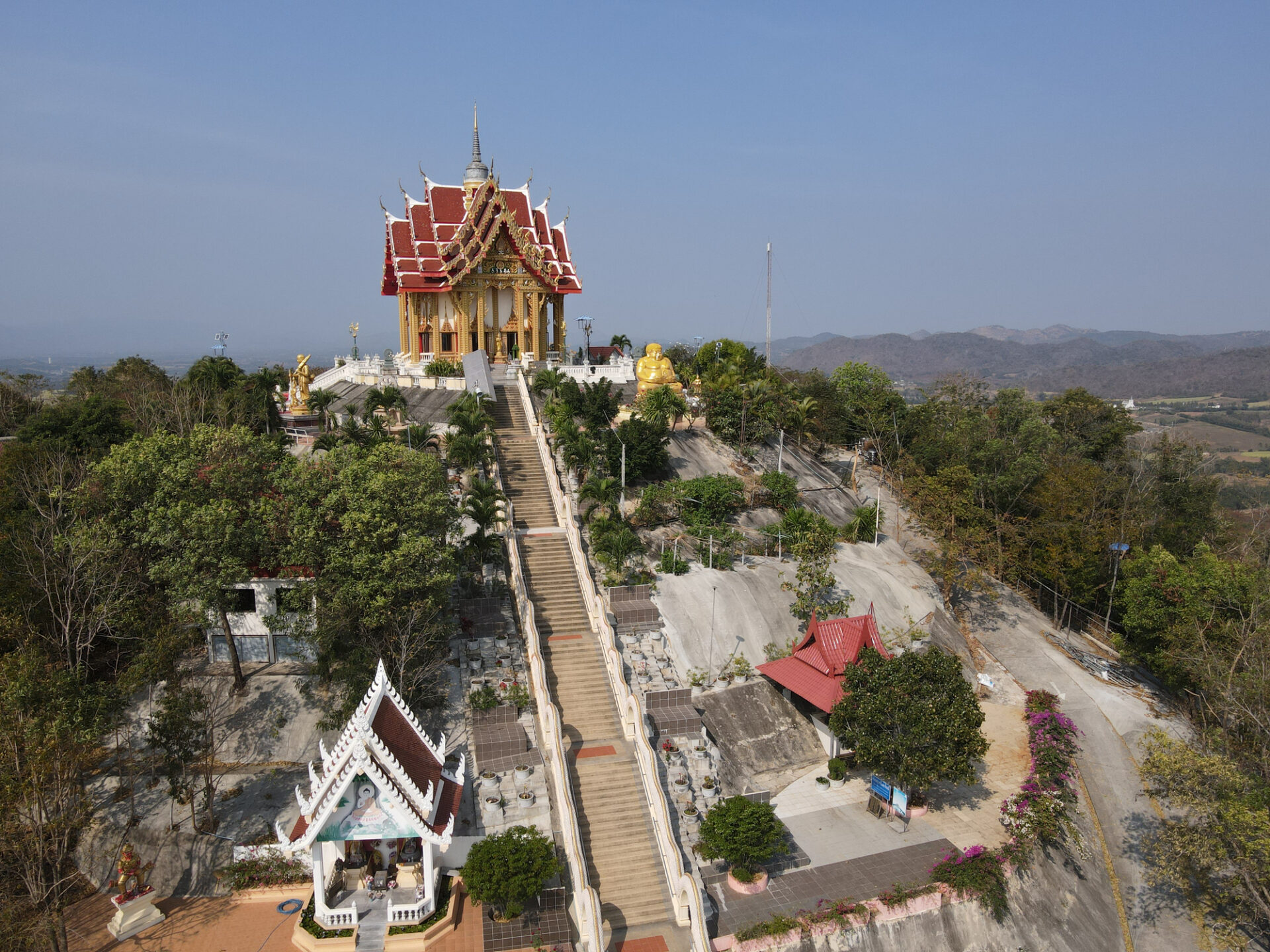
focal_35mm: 24
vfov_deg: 56.8
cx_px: 635
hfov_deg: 71.6
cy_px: 476
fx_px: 881
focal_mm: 4.5
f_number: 2.8
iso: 100
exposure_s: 1/1000
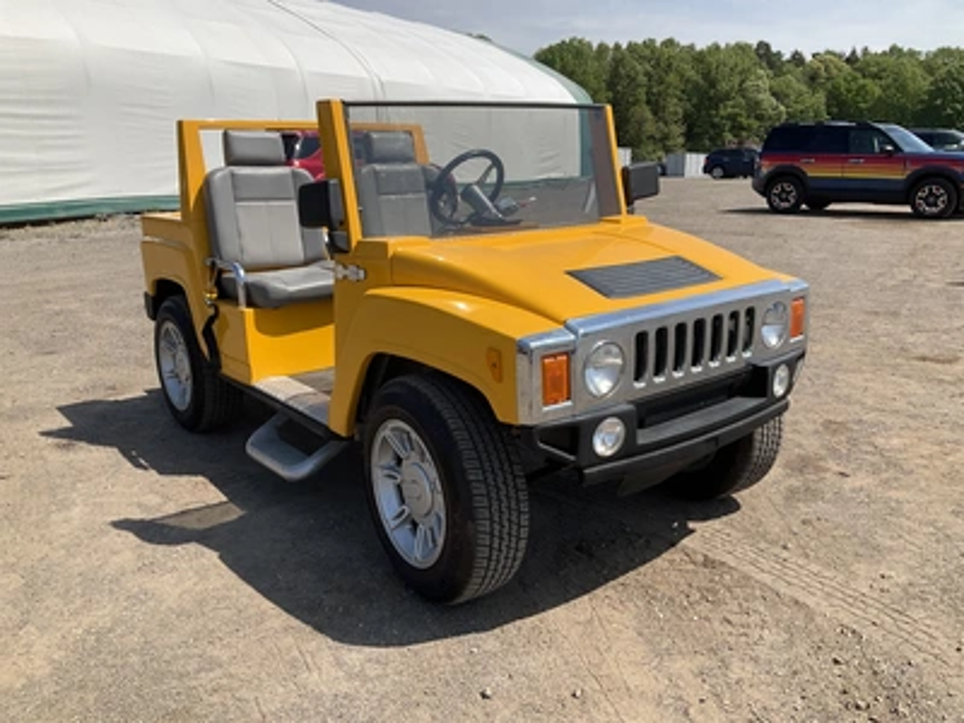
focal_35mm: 29
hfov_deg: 61.7
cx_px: 482
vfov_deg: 48.2
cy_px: 362
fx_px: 808
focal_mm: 3
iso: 25
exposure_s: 1/2058
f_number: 1.8
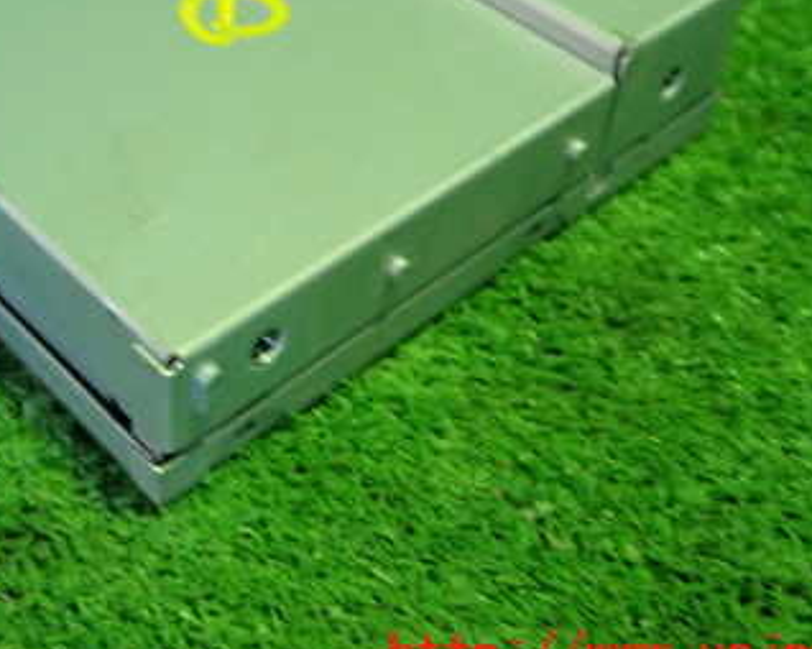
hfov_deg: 31.4
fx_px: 1417
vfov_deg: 25.3
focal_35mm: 59
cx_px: 199
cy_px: 115
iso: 640
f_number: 2.4
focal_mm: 5.79
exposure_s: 1/30
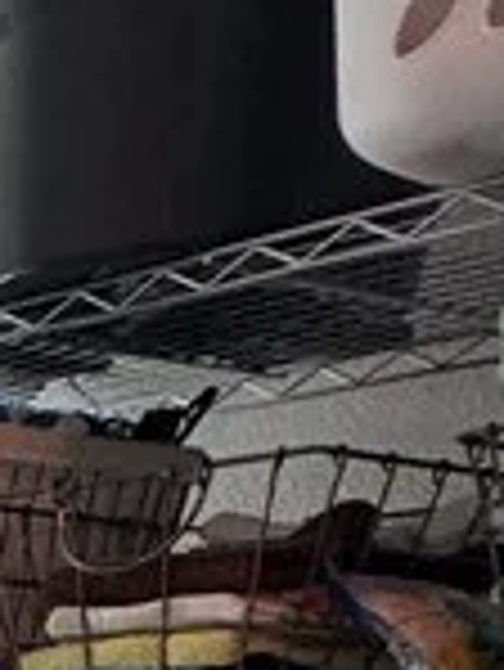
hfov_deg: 9.9
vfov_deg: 17.4
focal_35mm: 96
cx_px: -1156
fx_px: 1861
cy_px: 1129
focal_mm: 2.22
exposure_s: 1/120
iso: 125
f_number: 2.2
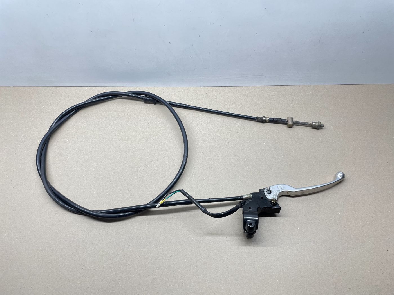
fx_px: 296
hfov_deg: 67.3
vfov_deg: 53.1
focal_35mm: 26
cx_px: 197
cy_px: 148
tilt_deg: -57.6
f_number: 1.6
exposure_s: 1/100
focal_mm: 4.2
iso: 80
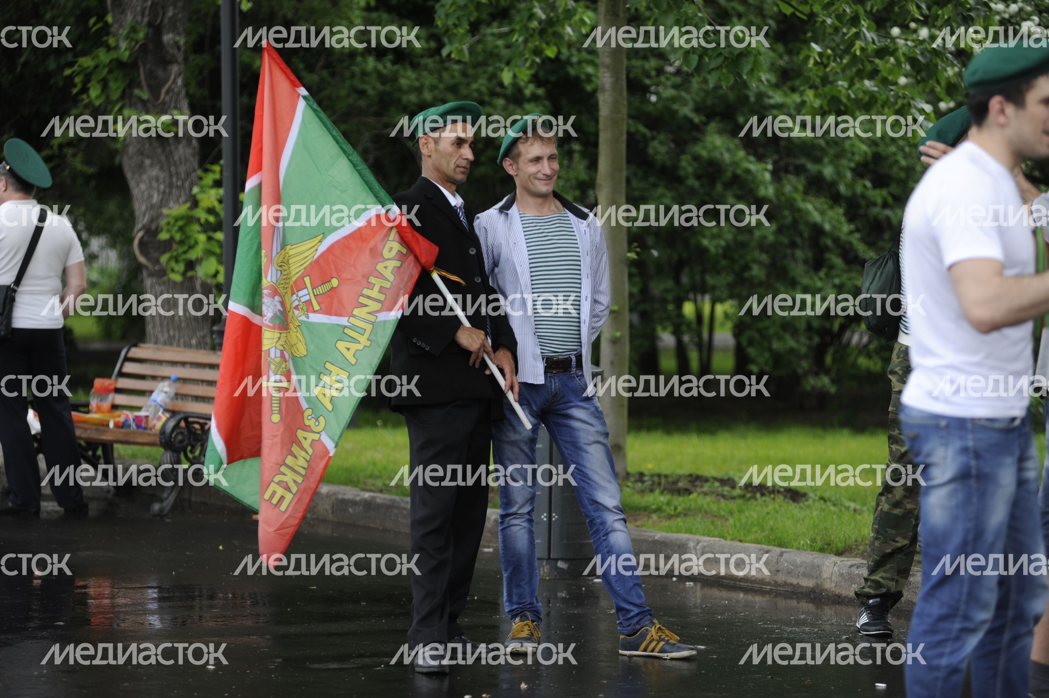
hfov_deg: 14.2
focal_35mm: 145
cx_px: 524
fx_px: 4222
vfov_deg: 9.5
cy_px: 349
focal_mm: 145
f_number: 4
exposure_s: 1/500
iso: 400
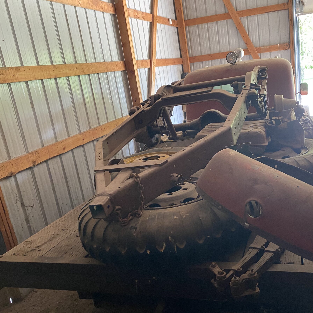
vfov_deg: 49.7
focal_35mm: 33
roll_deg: +6.9
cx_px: 204
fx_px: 338
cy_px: 160
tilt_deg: -14.7
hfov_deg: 49.0
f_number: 1.8
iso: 250
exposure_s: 1/60
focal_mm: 4.25
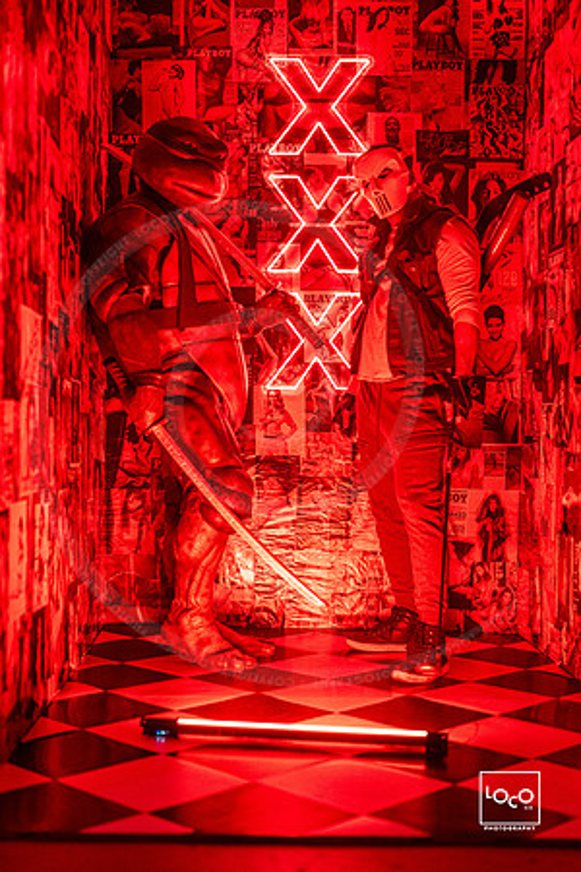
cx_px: 290
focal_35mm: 50
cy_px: 436
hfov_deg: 27.0
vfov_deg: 39.6
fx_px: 1210
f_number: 1.8
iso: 1250
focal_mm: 50
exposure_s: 1/250
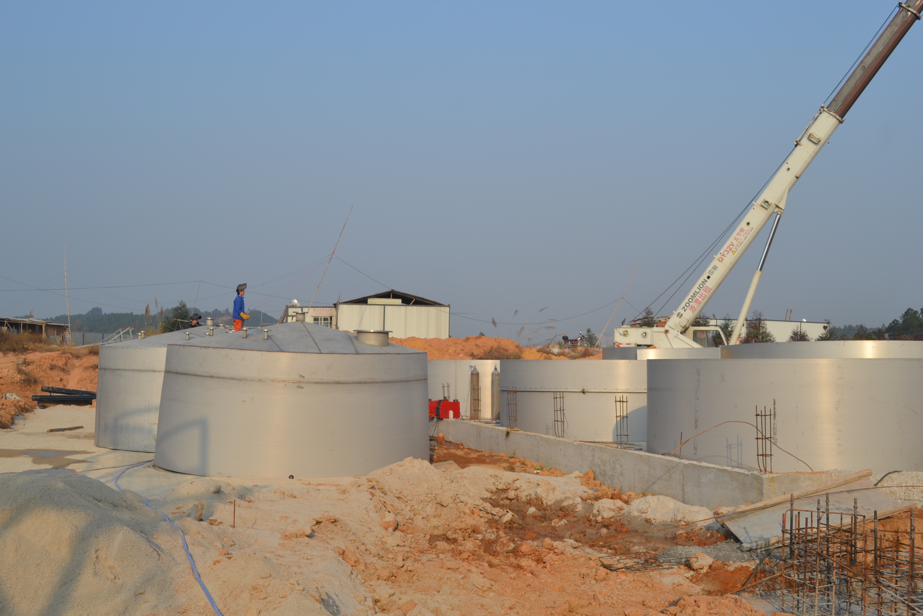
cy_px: 308
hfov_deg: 49.6
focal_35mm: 39
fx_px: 1000
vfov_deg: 34.2
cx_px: 462
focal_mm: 26
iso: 100
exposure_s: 1/250
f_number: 8
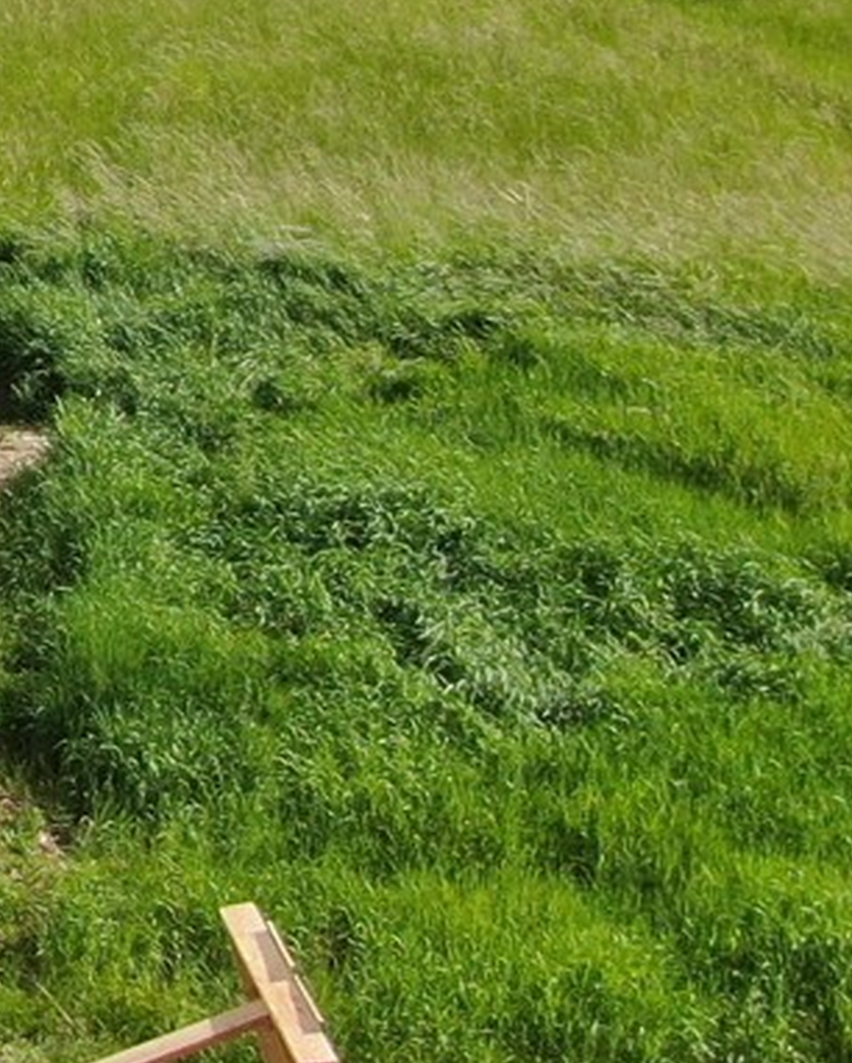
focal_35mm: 98
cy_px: 3
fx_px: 3086
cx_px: -1331
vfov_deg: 19.0
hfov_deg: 11.9
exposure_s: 1/1250
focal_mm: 4.39
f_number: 2.8
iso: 100
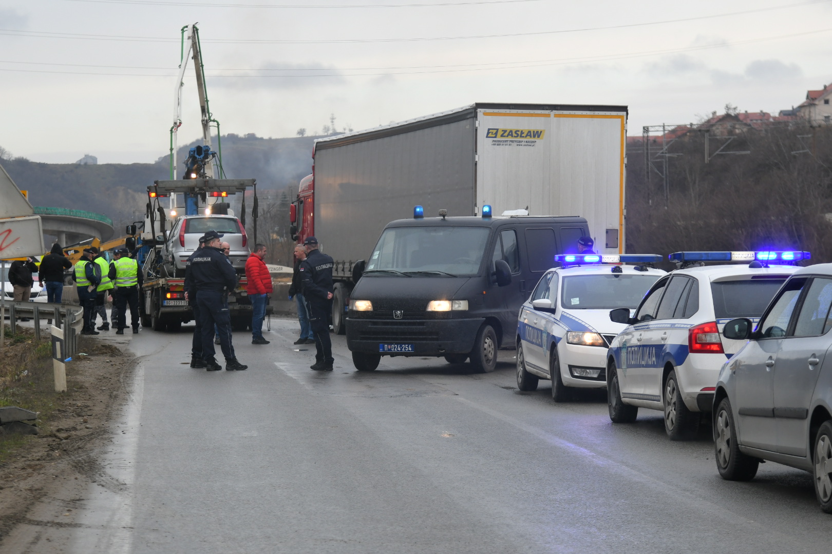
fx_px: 2704
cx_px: 416
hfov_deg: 17.5
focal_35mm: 117
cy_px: 277
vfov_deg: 11.7
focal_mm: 78
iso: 400
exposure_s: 1/1000
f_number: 4
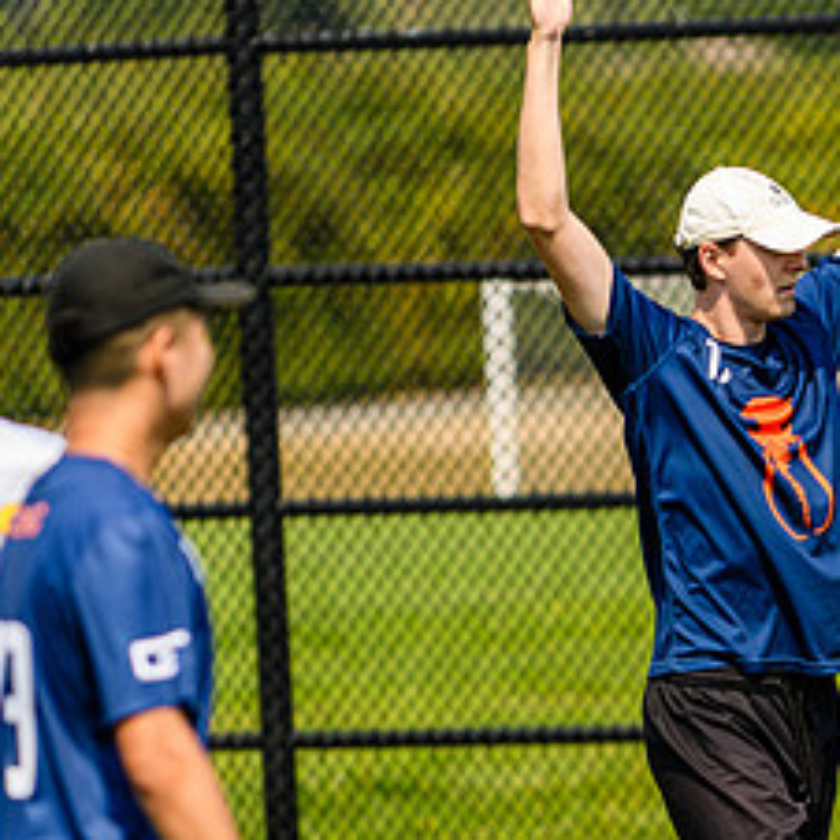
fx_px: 17955
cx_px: 914
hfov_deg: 2.7
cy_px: 652
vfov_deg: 2.7
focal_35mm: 654
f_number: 3.2
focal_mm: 200
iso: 100
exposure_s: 1/1000
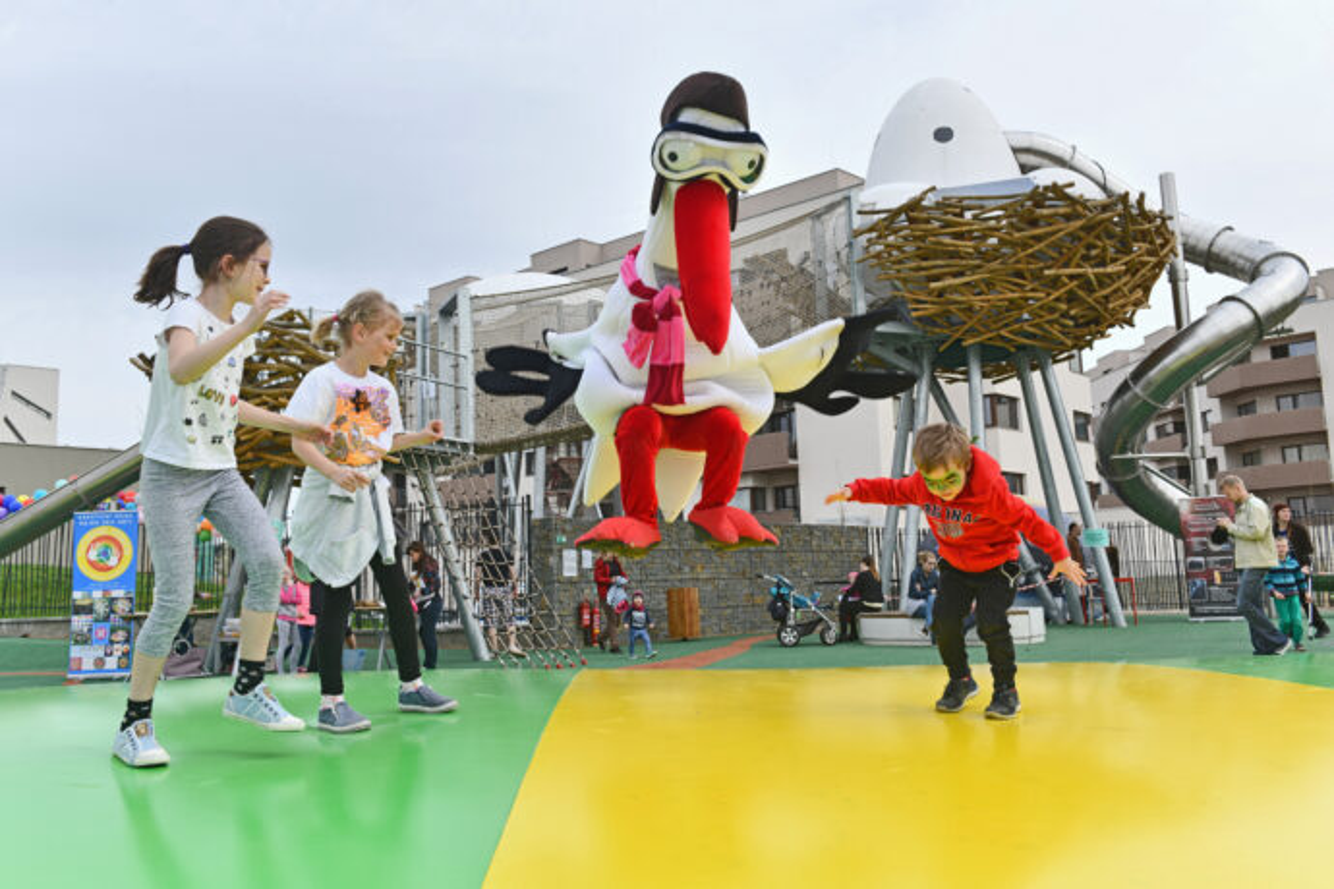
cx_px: 667
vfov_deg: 42.3
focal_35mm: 31
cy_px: 444
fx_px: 1149
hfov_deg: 60.3
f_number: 9
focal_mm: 31
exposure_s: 1/250
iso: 200
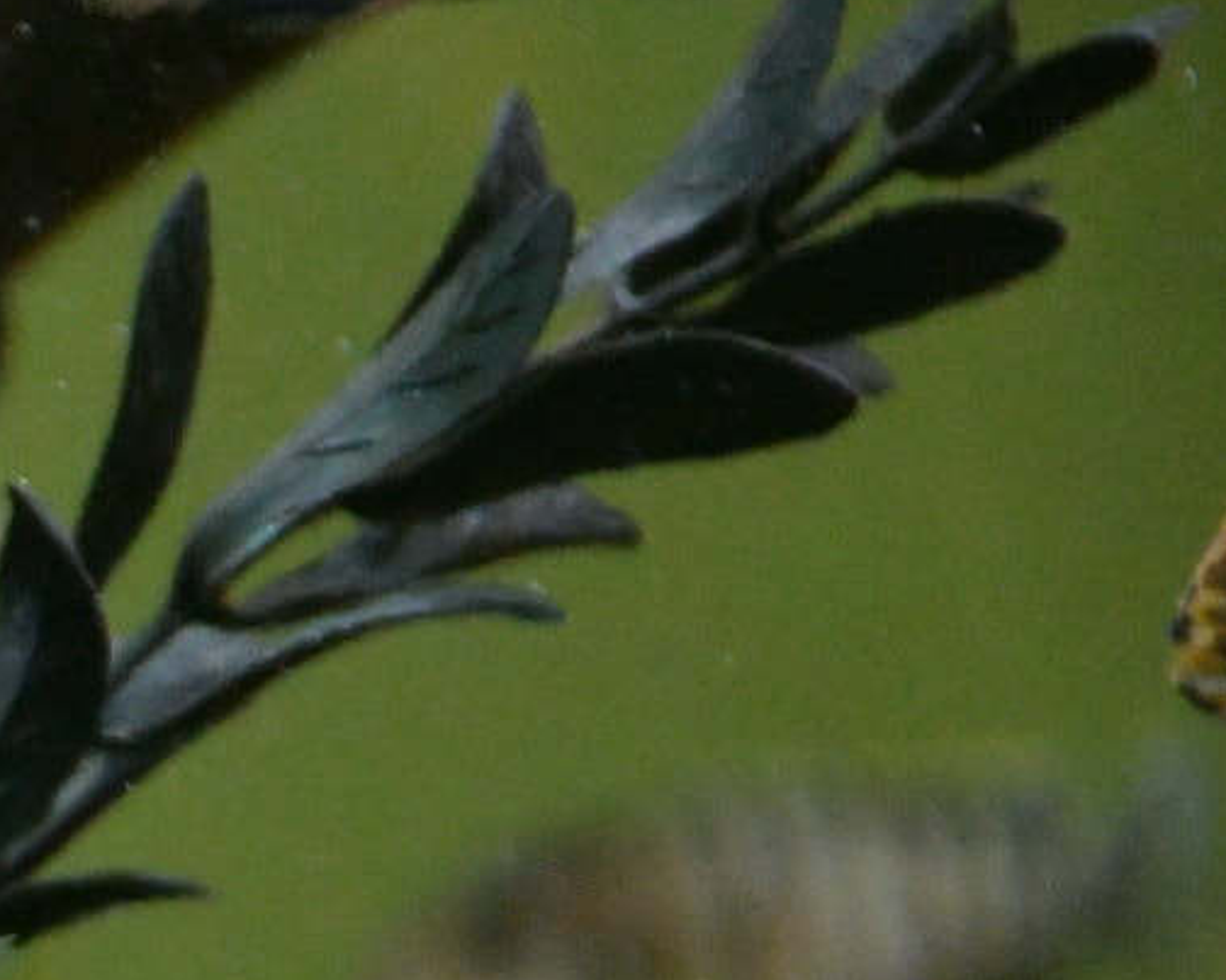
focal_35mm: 634
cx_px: -684
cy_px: 1119
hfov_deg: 3.0
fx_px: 23000
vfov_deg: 2.4
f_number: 5.6
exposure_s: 1/60
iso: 12800
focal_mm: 140
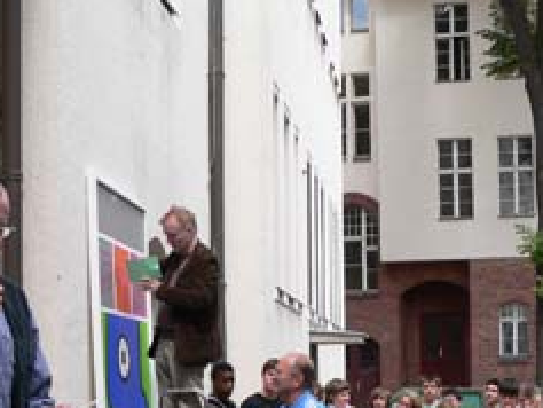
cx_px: 337
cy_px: 386
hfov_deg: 25.6
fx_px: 1193
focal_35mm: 76
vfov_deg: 19.0
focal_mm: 6
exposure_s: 1/200
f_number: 4
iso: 80
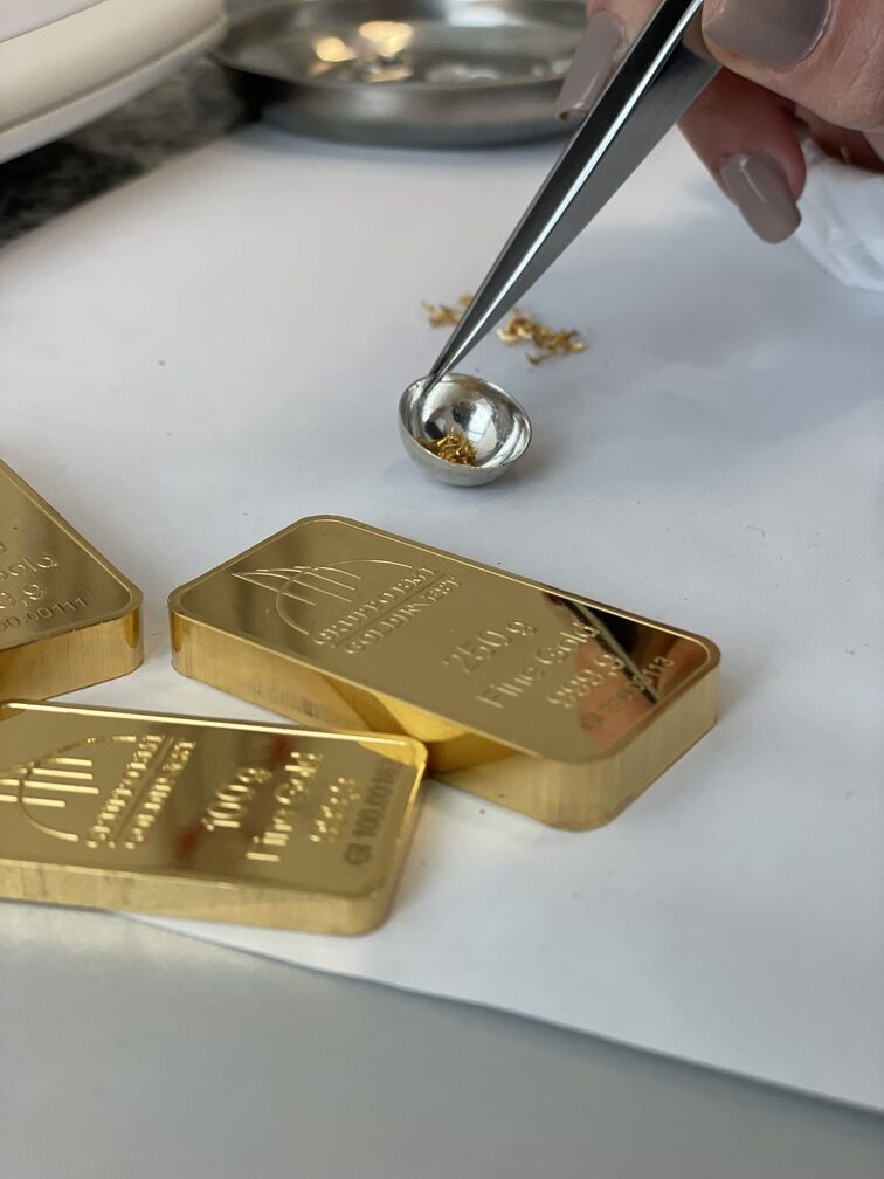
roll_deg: +0.6
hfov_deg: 28.0
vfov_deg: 36.8
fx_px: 1771
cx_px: 442
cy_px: 590
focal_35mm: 52
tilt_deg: -28.2
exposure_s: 1/100
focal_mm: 6
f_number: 2
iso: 64
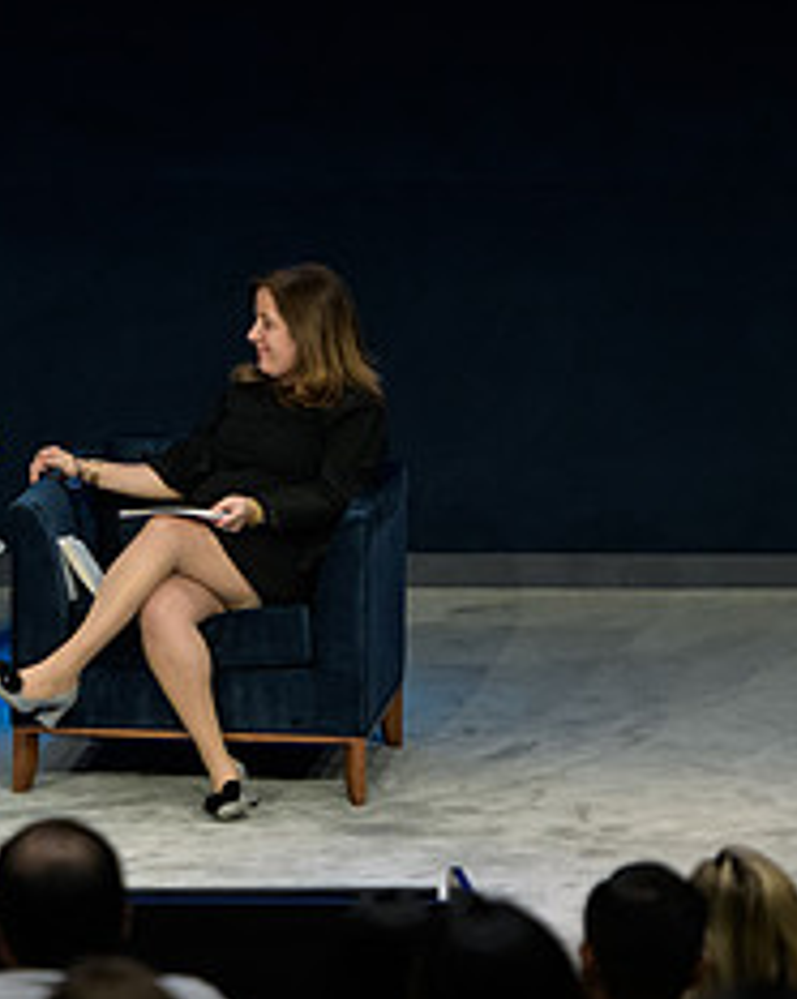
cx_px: -111
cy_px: 379
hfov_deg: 4.7
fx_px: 9654
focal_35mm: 327
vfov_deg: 5.9
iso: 1600
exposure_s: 1/200
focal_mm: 140
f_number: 3.2
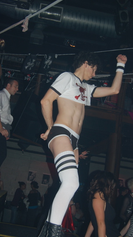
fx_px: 282
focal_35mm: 45
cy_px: 115
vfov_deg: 45.5
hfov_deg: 26.5
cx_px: 53
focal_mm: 26
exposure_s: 1/80
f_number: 4.2
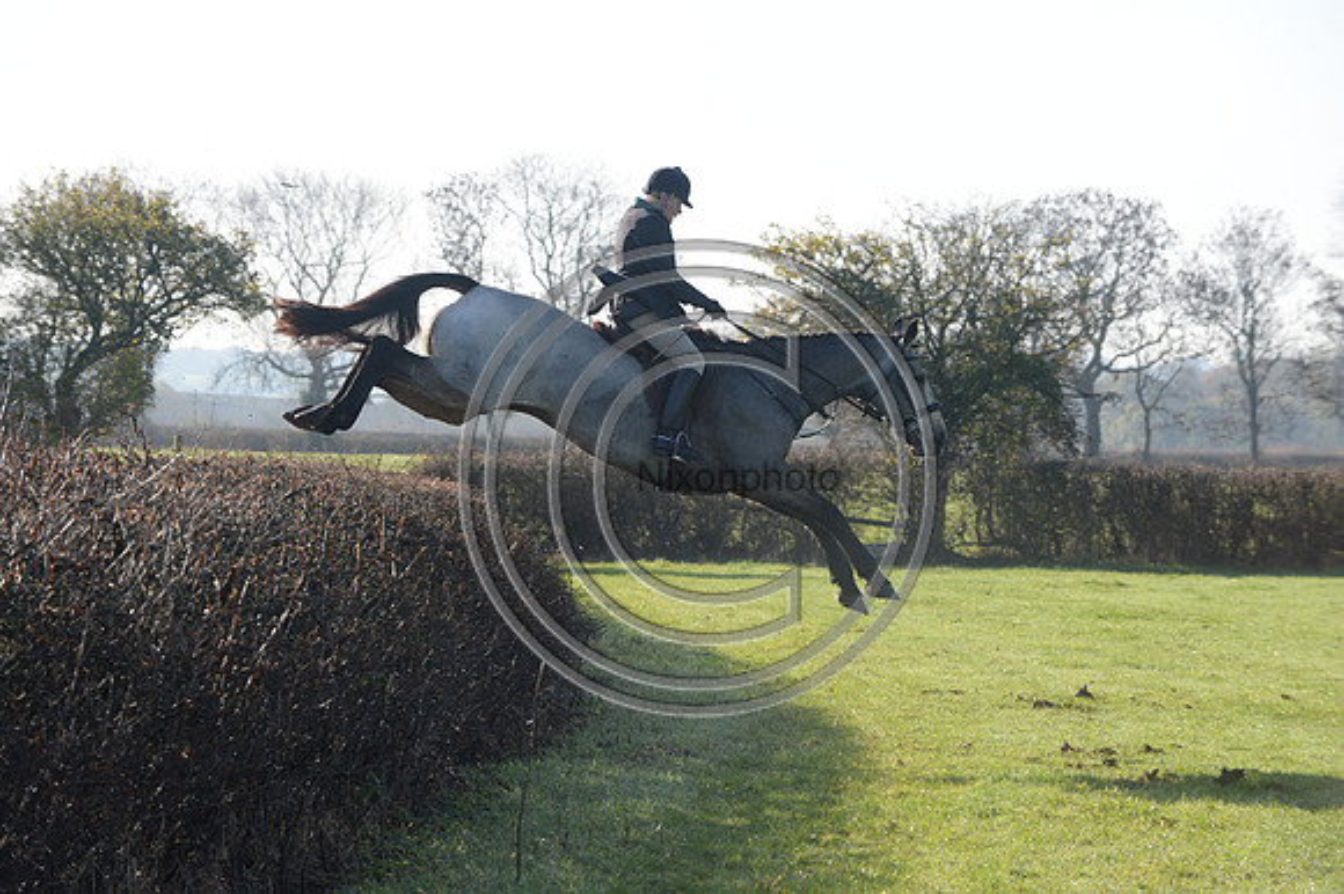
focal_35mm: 155
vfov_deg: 8.8
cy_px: 447
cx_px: 672
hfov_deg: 13.3
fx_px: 5783
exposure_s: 1/1250
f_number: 6.3
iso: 1000
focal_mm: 155
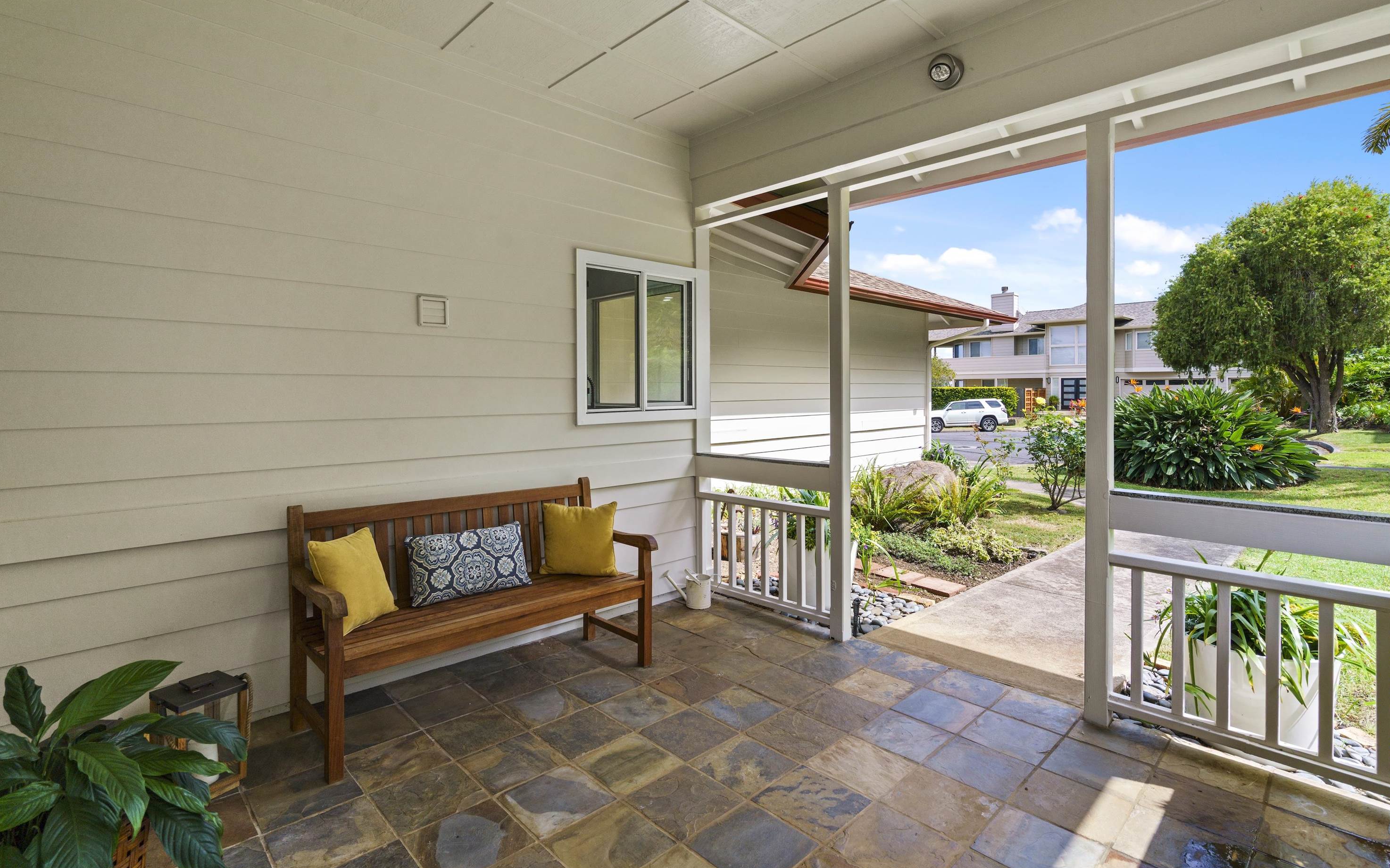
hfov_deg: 94.4
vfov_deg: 67.9
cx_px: 702
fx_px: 644
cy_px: 397
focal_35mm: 17
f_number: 8
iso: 200
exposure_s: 1/250
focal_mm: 16
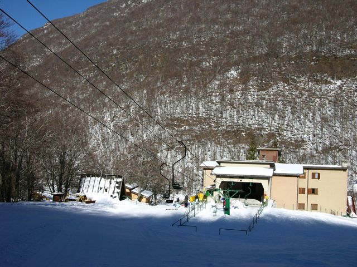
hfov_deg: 52.6
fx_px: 361
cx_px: 178
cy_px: 134
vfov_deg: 40.7
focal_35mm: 35
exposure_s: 1/200
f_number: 8
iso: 50
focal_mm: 8.9
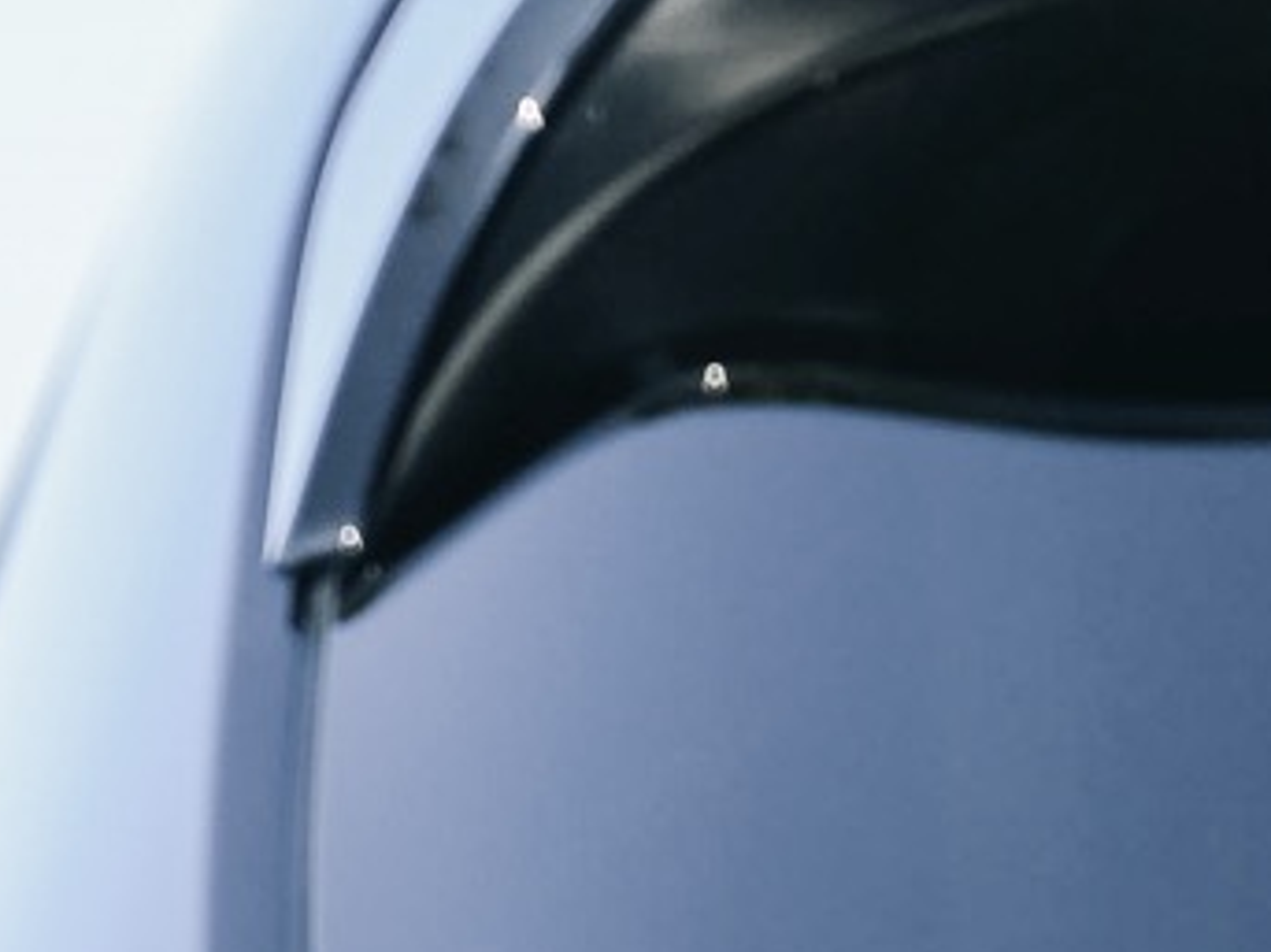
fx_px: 18646
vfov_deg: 2.9
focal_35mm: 508
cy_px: 2563
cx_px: 532
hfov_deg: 3.9
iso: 100
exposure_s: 1/250
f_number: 2.8
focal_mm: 75
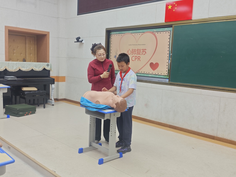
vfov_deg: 44.2
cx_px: 118
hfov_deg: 56.8
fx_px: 218
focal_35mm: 32
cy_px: 88
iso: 50
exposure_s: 1/100
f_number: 1.6
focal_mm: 5.84
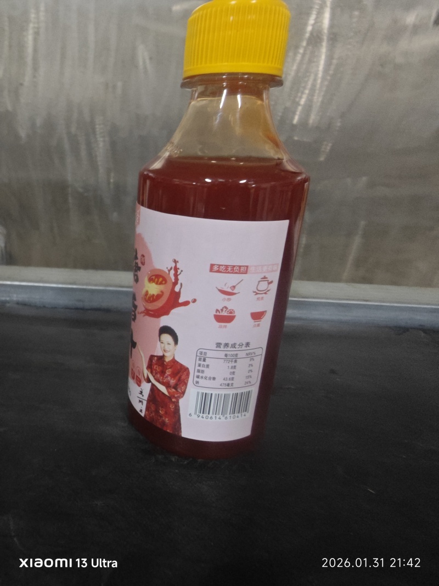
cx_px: 220
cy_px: 293
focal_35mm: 23
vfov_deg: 73.9
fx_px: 389
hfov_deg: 58.9
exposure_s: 1/25
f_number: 1.8
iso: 500
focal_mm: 2.03
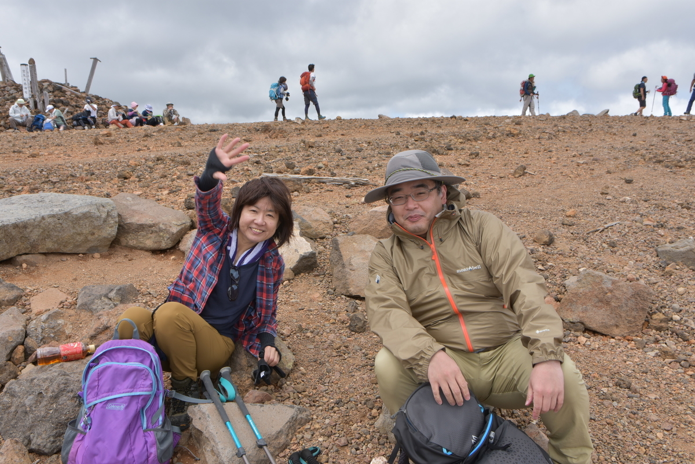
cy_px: 232
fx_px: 637
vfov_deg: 40.0
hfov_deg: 57.2
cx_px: 348
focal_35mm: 33
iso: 125
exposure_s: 1/320
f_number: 9
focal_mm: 22
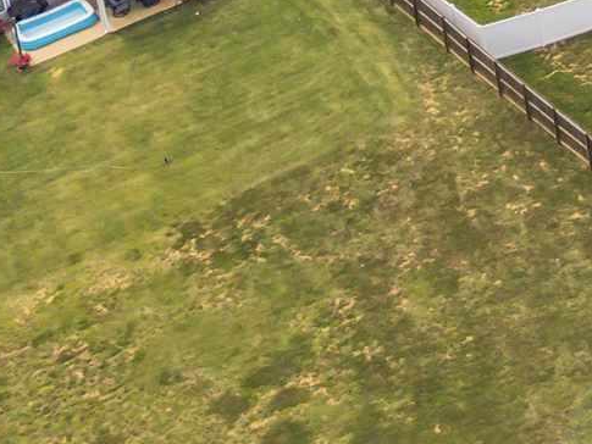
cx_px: 1472
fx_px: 2600
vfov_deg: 8.8
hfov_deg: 10.8
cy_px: -668
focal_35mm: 152
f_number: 1.8
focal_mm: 8.67
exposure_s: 1/6400
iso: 310
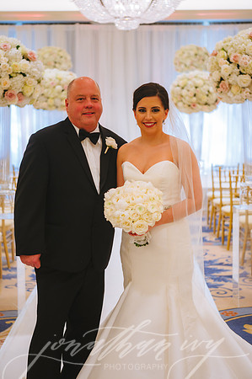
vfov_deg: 28.9
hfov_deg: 19.4
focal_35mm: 70
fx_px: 737
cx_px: 126
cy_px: 190
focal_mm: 70
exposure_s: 1/160
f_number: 2.8
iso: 1600
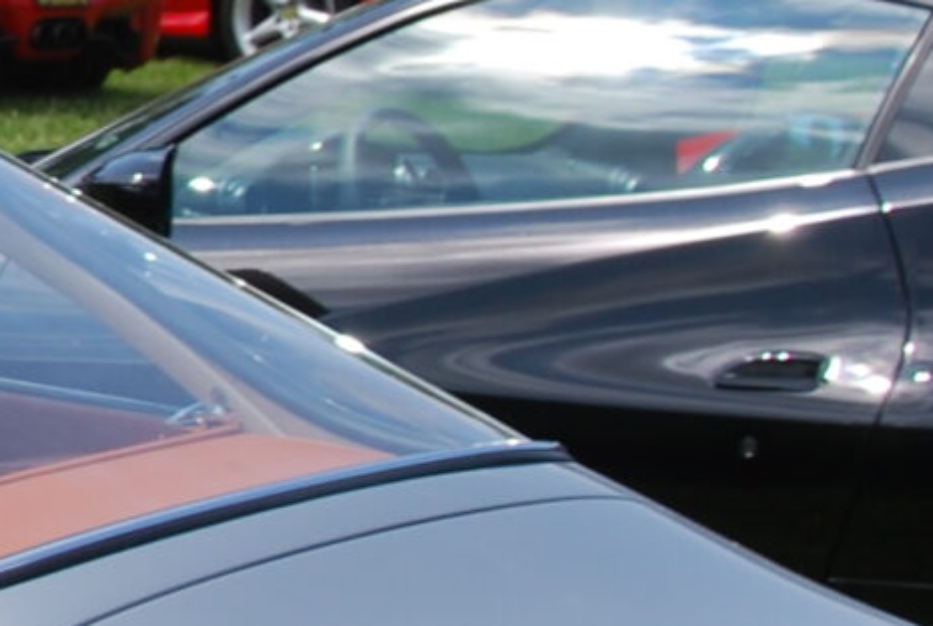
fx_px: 5141
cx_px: -943
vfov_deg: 7.0
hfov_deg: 9.7
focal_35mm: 198
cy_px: 255
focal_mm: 24
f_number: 8
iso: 100
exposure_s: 1/250
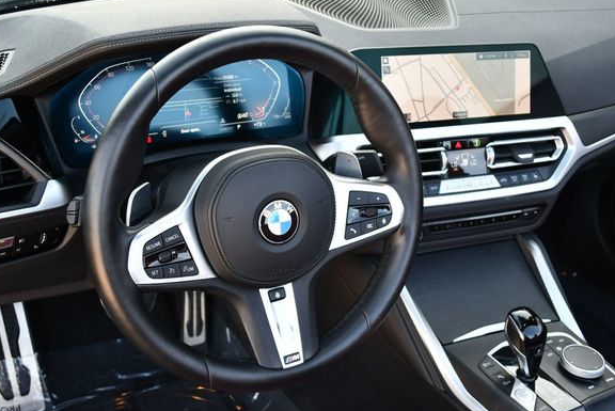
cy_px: 207
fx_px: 684
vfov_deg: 33.5
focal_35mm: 40
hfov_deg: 48.4
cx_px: 295
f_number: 3.5
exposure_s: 1/250
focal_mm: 18
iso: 400
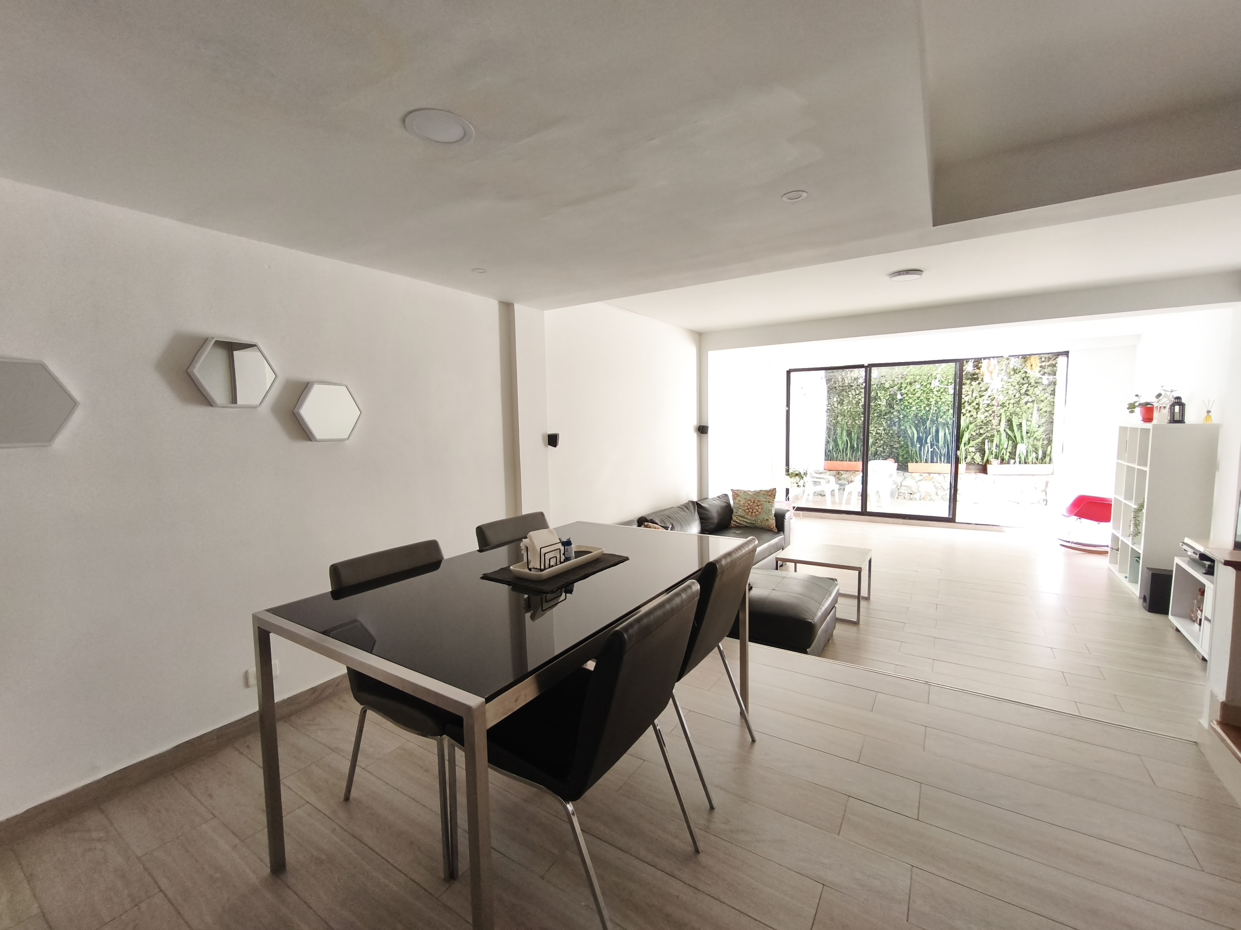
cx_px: 620
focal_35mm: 15
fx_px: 538
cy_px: 465
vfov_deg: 81.7
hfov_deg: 98.2
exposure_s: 1/60
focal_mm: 1.91
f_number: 2.2
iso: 125
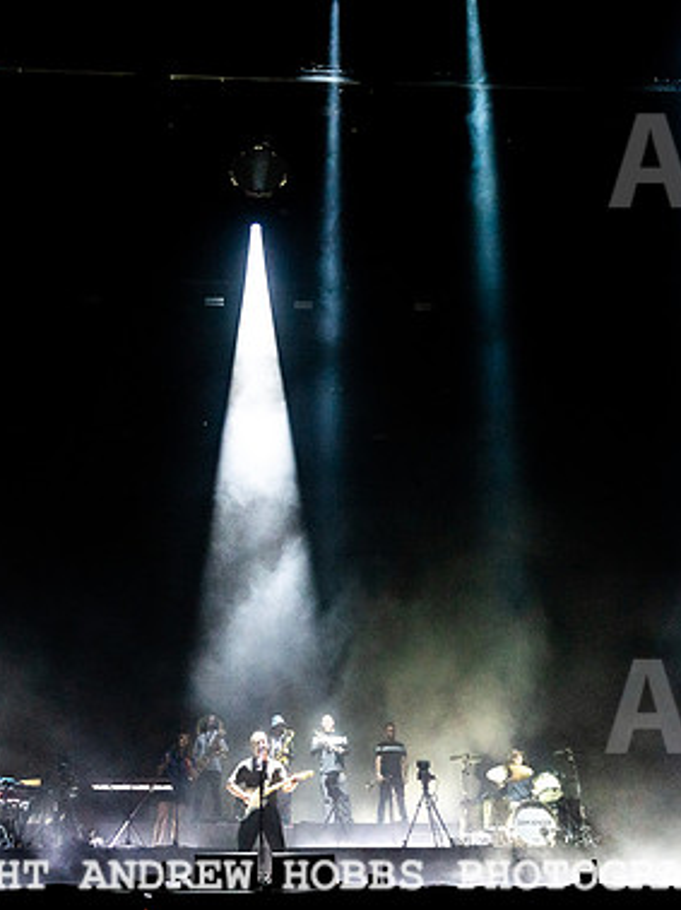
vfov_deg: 51.4
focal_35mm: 36
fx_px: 945
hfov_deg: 39.5
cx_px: 282
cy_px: 447
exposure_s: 1/1600
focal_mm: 24
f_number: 2.8
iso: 2000
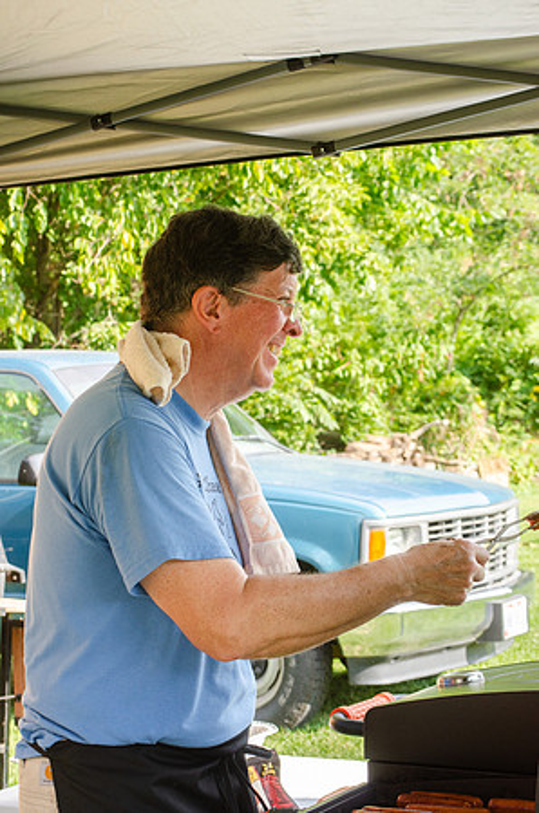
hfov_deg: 16.5
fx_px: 1861
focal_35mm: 82
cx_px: 270
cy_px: 406
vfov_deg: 24.7
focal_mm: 55
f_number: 8
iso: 200
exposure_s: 1/250
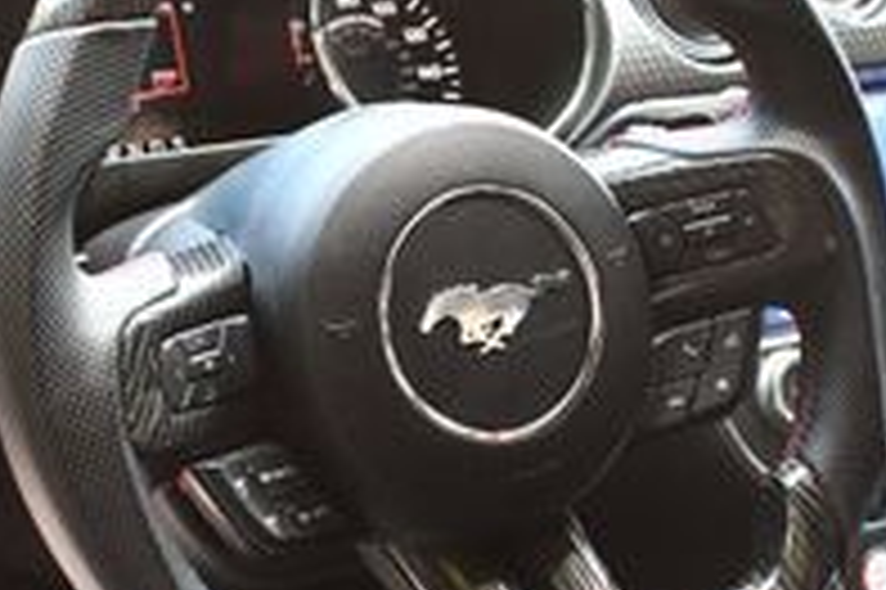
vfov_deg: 12.7
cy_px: 540
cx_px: 607
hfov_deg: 19.0
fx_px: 2631
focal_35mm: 107
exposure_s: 1/125
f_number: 3.8
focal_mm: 22
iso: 1400
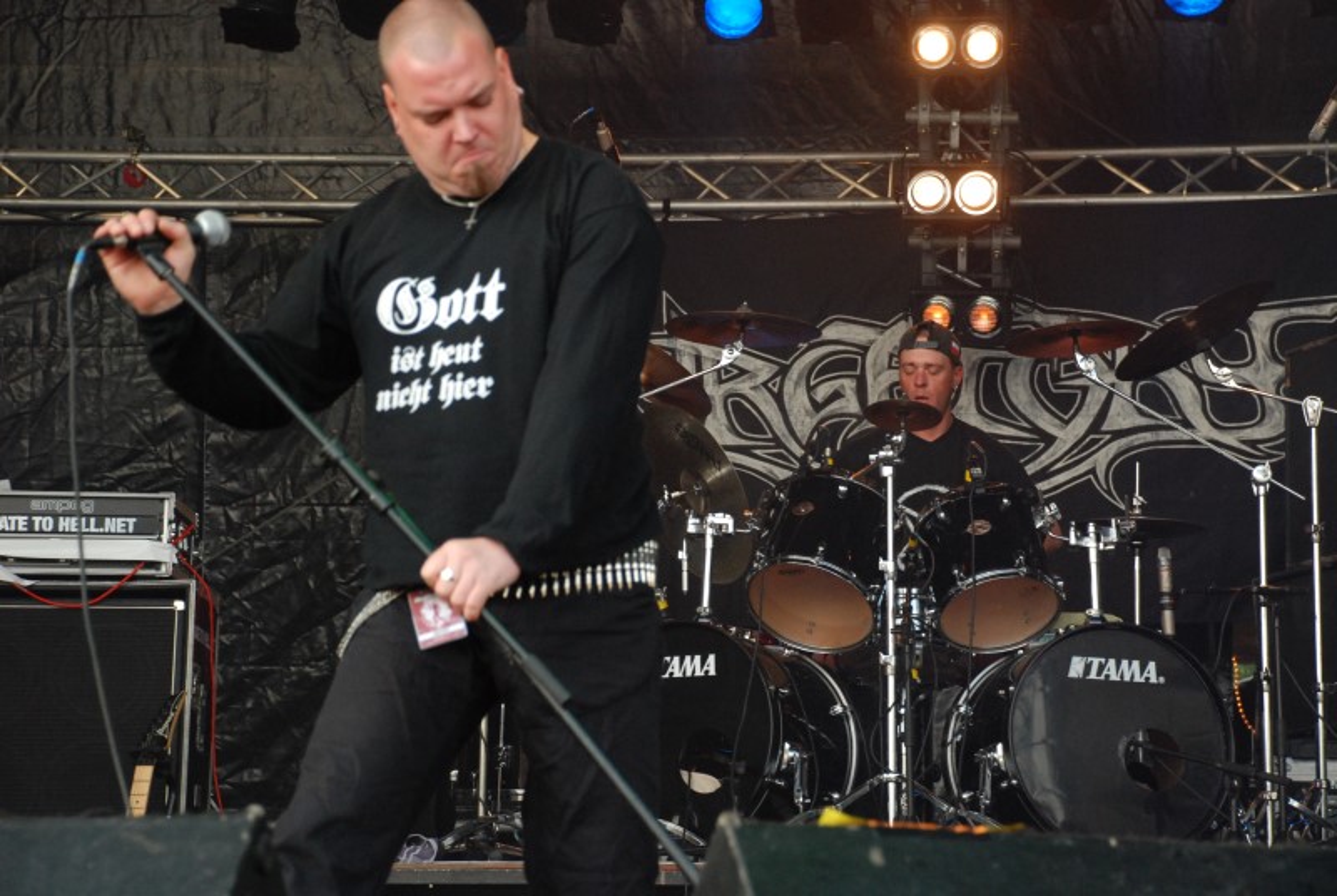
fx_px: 3905
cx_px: 668
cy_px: 448
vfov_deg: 13.1
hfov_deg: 19.4
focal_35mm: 105
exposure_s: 1/200
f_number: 5.6
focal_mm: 70
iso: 900
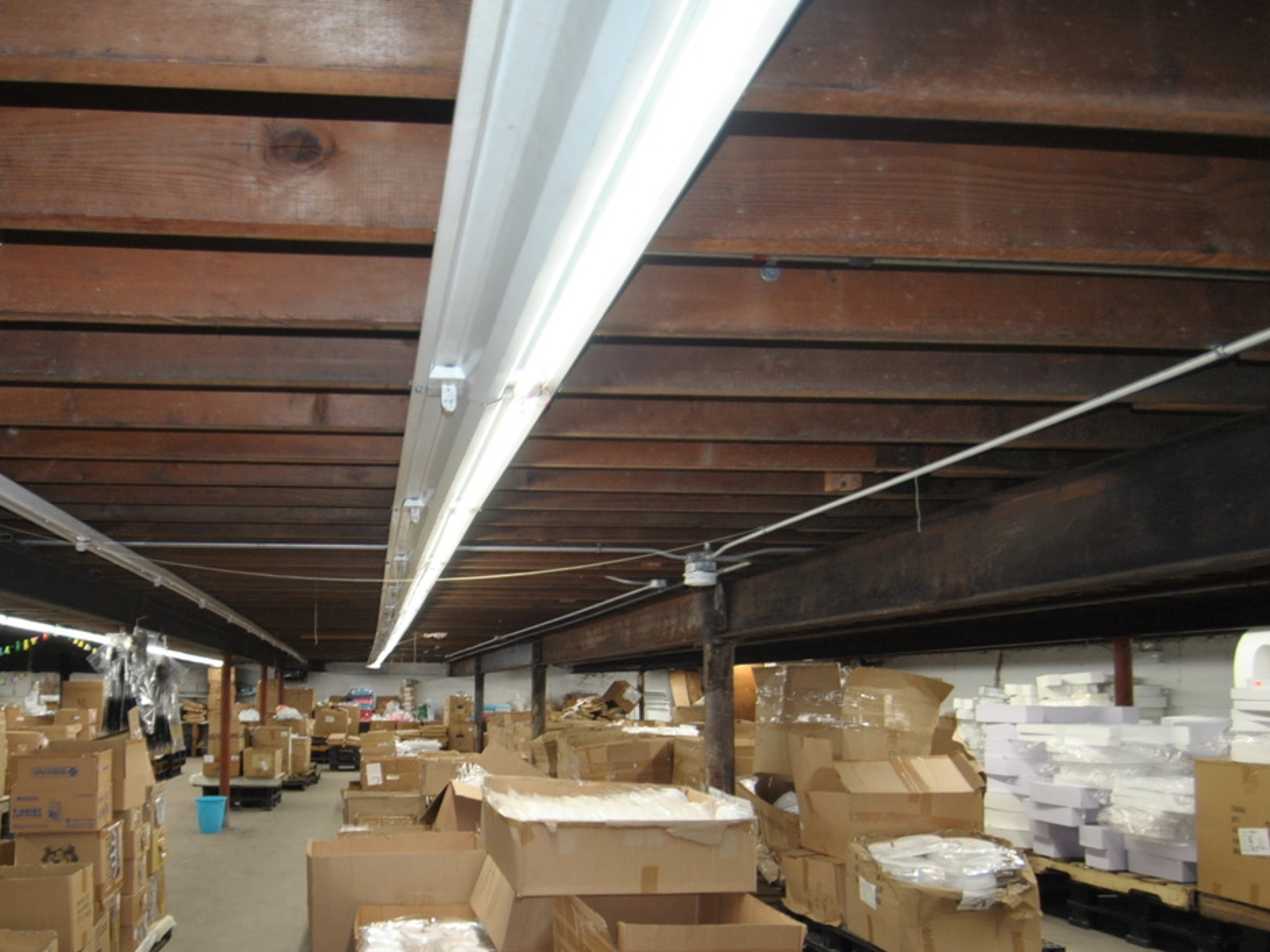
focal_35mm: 25
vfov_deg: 53.8
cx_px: 427
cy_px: 632
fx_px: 917
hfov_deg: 67.6
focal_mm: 10
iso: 200
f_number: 3.5
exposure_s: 1/40
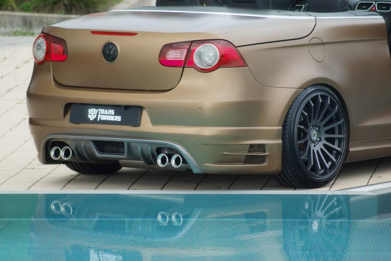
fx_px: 4562
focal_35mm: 420
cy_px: 130
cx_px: 196
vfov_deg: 3.3
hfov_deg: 4.9
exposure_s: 1/500
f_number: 5.6
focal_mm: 280
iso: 1000
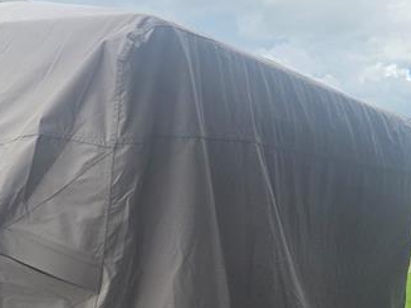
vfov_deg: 19.8
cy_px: 314
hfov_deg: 27.0
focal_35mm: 72
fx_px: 855
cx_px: 215
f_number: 1.8
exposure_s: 1/4769
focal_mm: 5.4
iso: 80
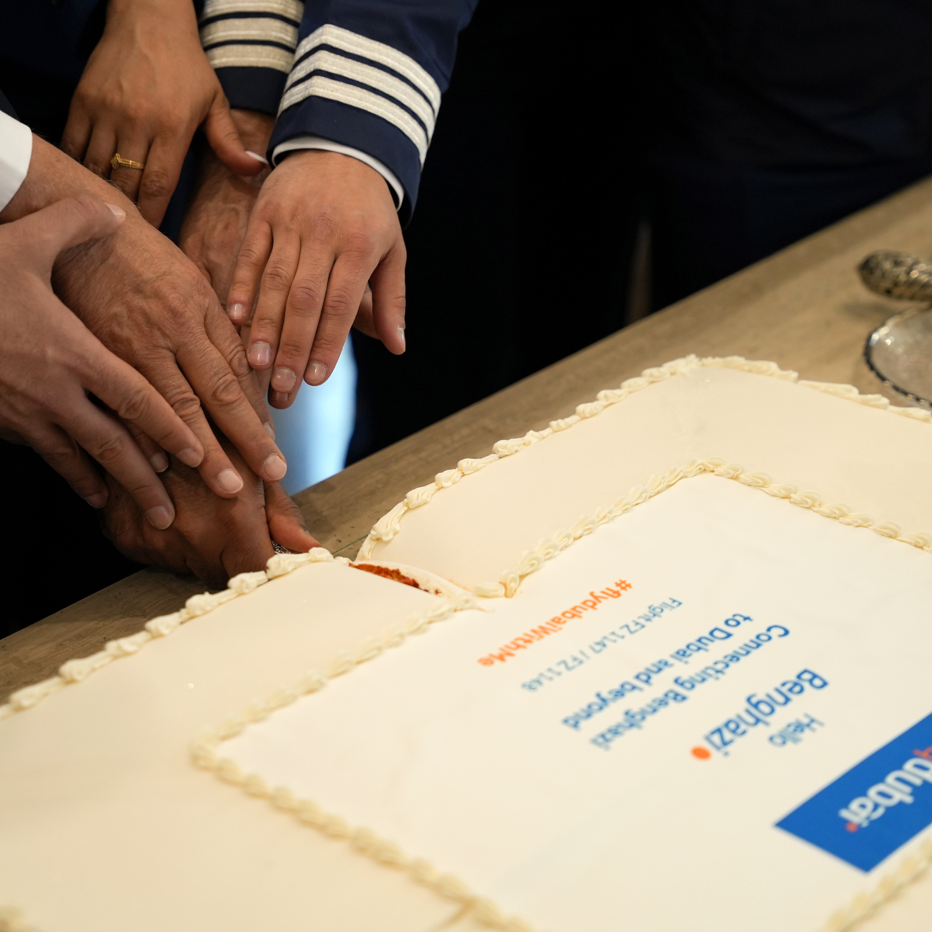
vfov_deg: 19.7
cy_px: 478
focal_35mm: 88
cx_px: 410
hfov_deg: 19.7
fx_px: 2681
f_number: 2.8
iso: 1000
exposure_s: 1/500
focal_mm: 60.7
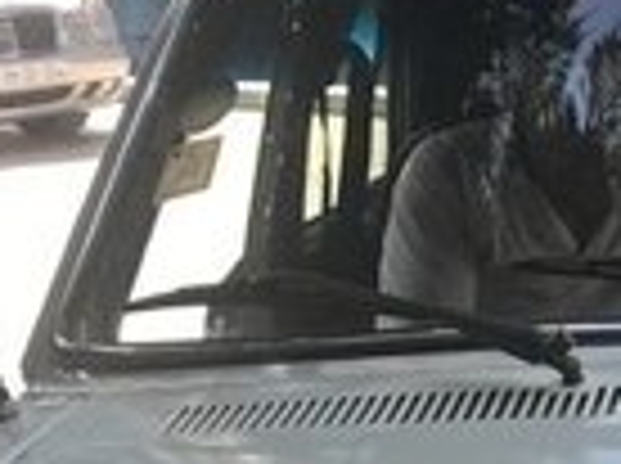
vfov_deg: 10.4
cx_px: 720
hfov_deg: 14.3
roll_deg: +1.6
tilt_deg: -20.9
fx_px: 2400
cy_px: 836
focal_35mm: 134
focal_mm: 3.99
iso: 20
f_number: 1.8
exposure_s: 1/416
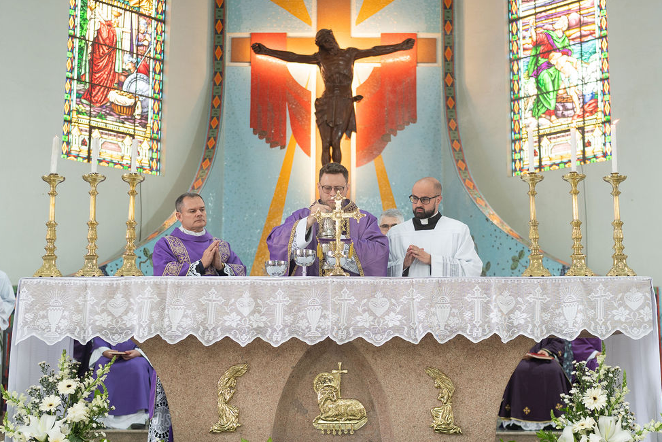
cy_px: 213
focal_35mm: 55
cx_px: 338
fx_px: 1012
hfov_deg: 36.2
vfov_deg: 24.6
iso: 640
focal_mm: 35
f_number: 2.8
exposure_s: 1/160
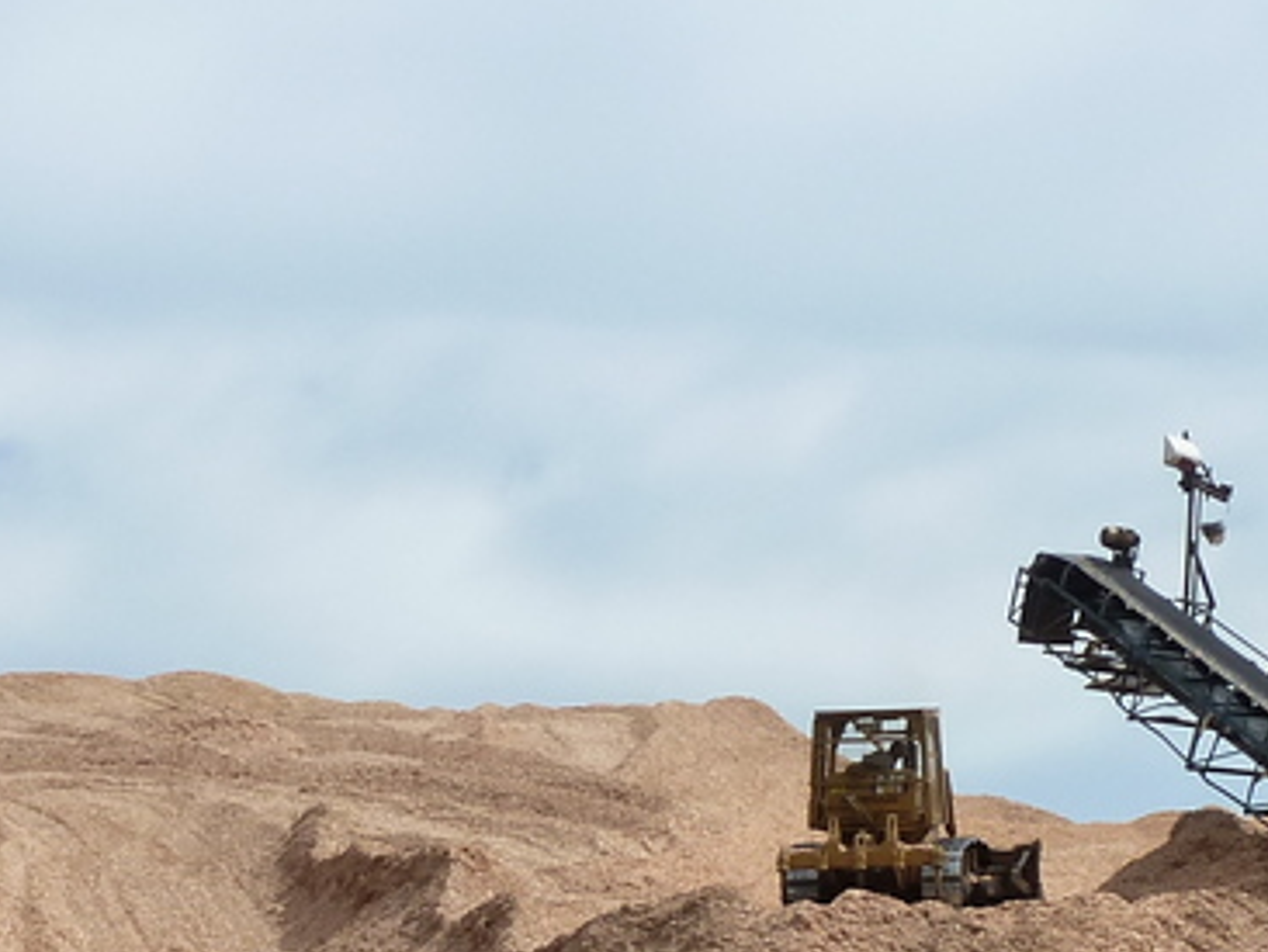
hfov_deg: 14.9
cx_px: 94
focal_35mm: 131
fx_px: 4802
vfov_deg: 11.1
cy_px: 1108
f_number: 5.6
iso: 125
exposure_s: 1/500
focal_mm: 6.5
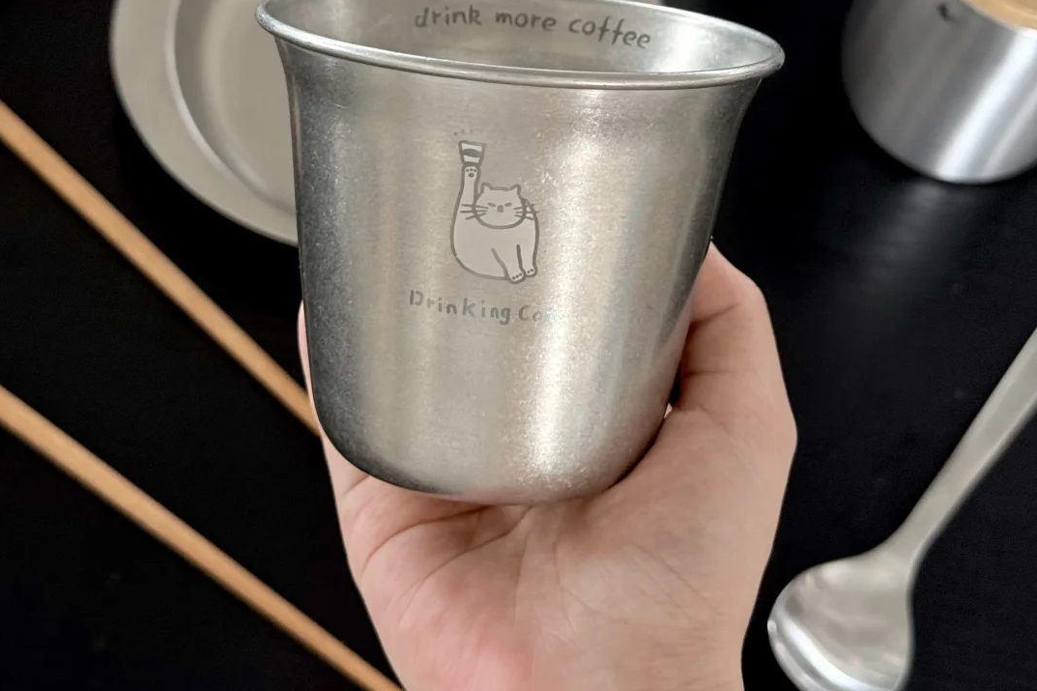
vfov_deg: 19.9
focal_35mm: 67
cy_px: 65
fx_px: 1930
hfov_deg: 30.1
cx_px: 516
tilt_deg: -59.2
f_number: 1.78
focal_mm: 6.76
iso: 160
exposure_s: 1/50
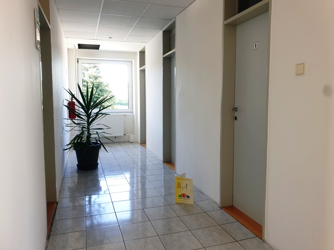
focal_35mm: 26
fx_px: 251
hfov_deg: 67.3
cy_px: 125
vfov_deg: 53.1
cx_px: 167
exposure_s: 1/60
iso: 80
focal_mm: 4.3
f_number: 2.4
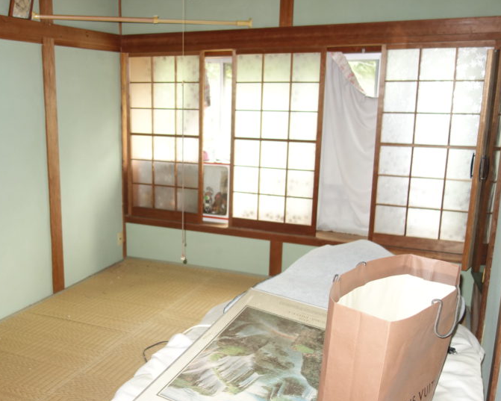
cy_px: 215
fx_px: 534
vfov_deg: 41.1
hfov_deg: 49.8
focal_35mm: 36
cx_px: 190
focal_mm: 10.4
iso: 200
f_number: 1.8
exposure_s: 1/30
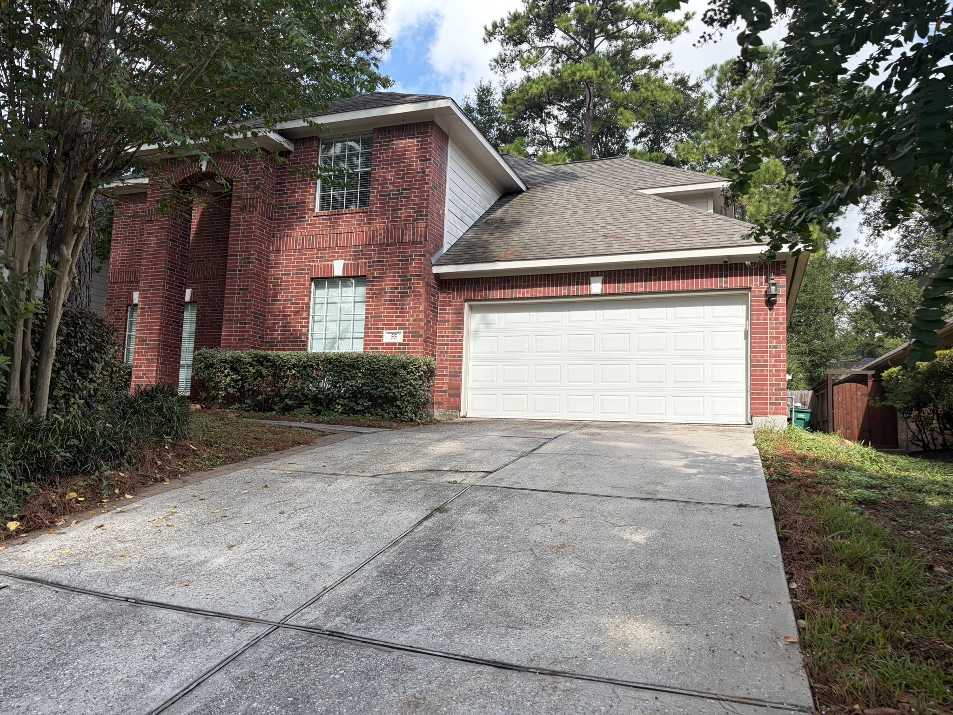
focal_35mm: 26
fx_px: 716
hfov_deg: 67.3
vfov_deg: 53.1
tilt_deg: +6.6
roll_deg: +1.0
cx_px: 476
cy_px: 358
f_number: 1.6
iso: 50
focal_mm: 5.96
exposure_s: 1/1287
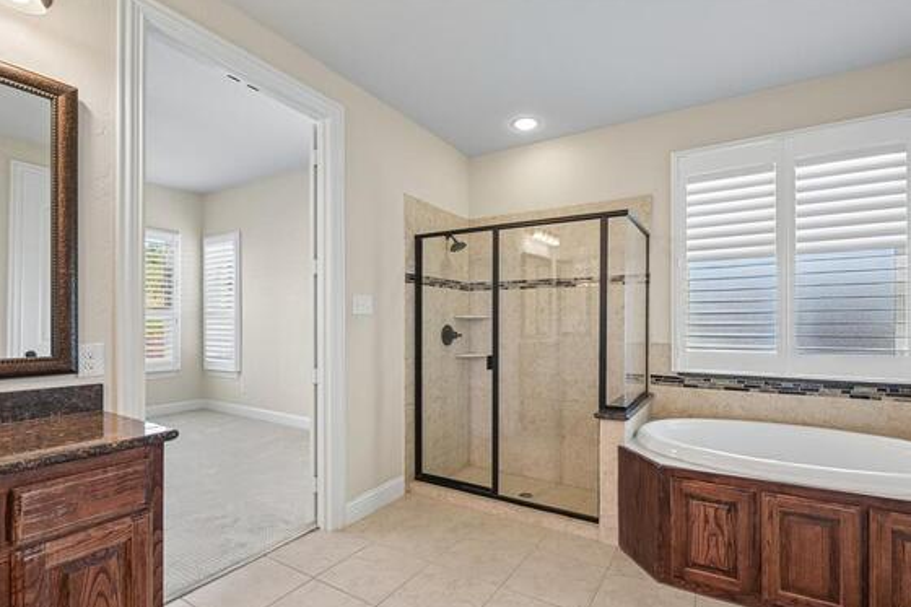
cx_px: 482
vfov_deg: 73.4
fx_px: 405
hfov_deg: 96.6
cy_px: 340
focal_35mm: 16
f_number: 8
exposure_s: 1/20
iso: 400
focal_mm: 14
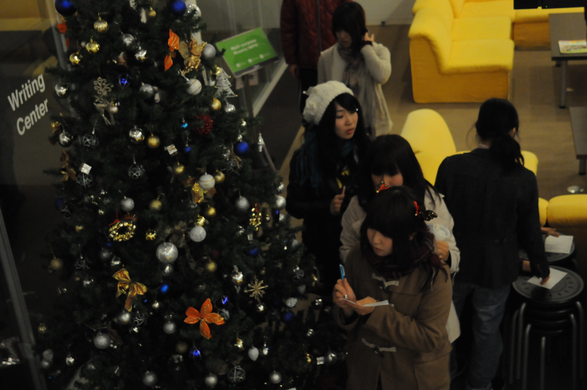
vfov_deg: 20.1
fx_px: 1099
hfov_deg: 29.9
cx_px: 294
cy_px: 195
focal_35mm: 68
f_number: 6.3
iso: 2500
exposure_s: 1/100
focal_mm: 45
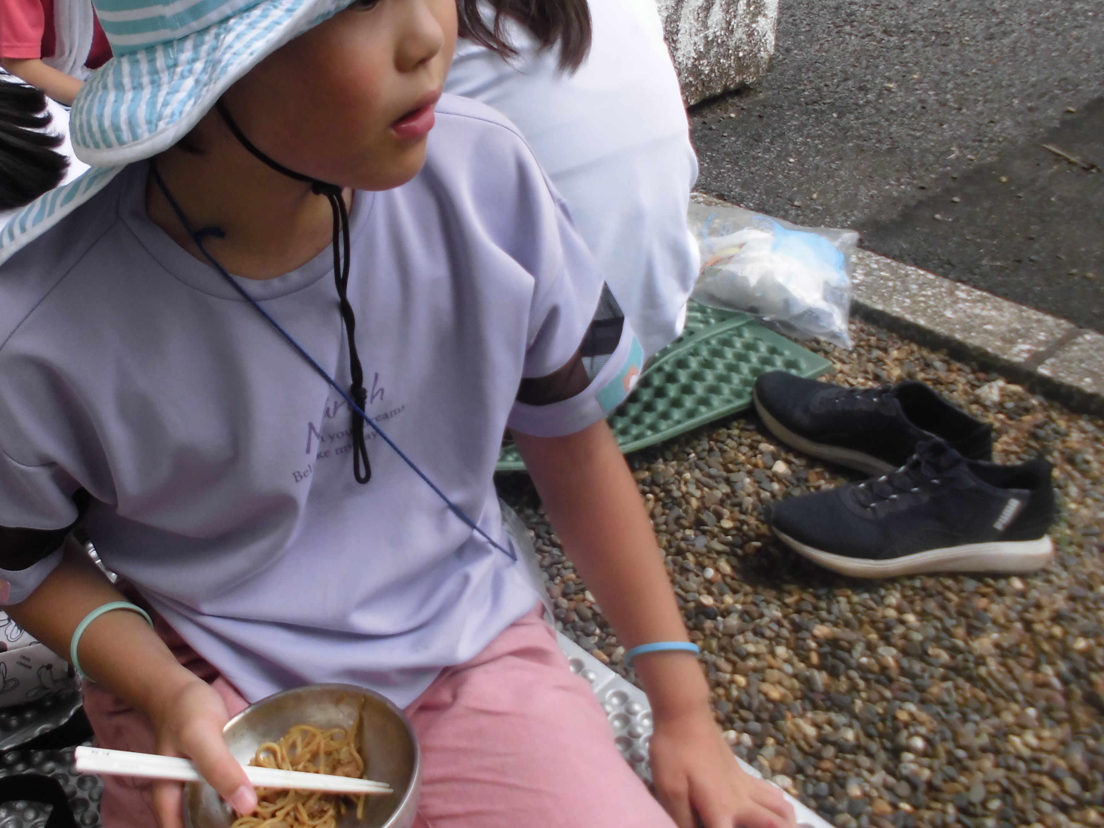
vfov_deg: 36.7
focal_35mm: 39
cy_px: 350
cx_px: 381
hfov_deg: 47.2
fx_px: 1244
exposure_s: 1/125
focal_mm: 4.6
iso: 100
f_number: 3.5
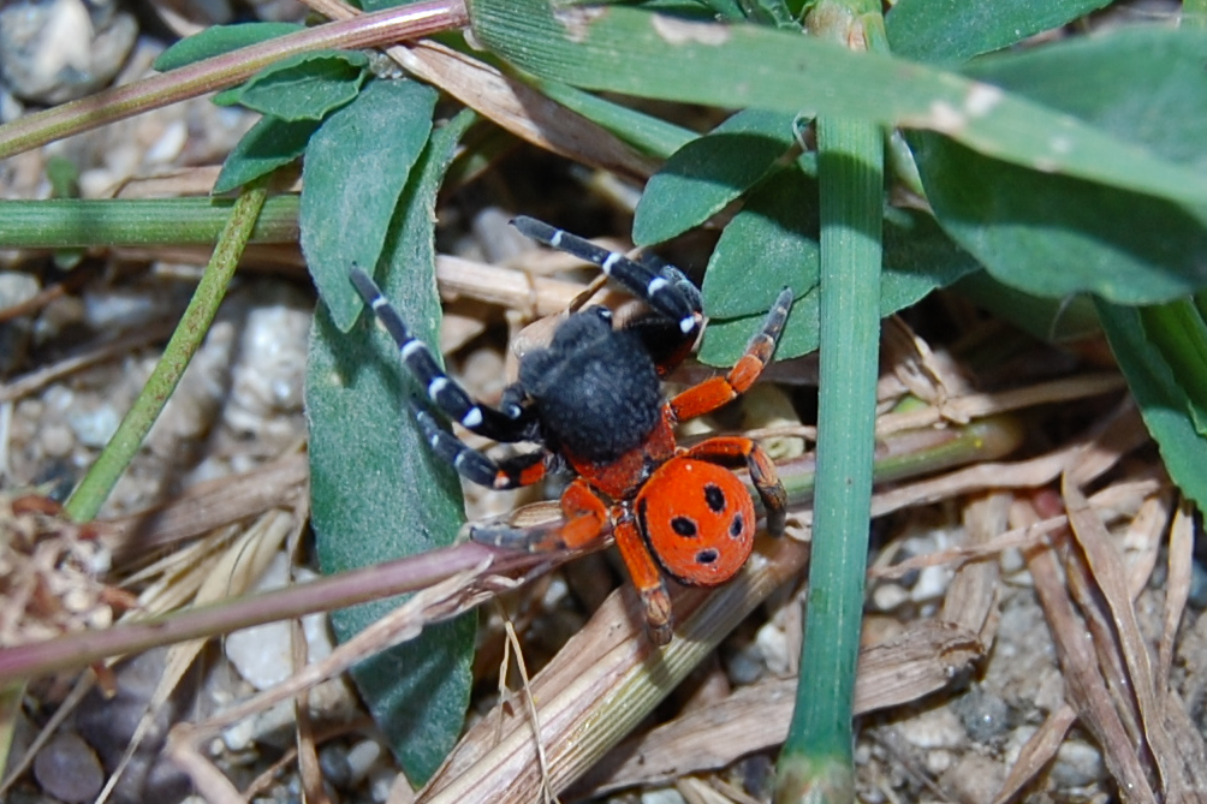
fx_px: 1408
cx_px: 604
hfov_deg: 46.4
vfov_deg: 31.9
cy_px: 402
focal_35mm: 42
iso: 200
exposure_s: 1/60
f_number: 4.2
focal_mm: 28
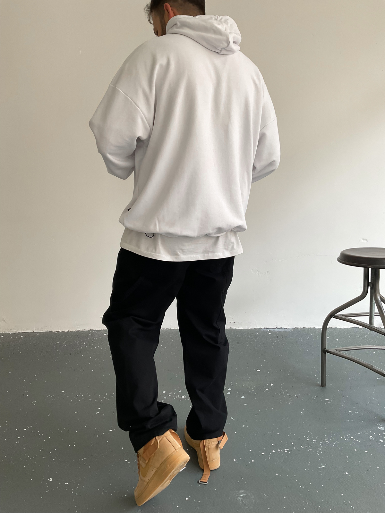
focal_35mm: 29
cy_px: 256
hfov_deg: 48.2
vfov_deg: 61.7
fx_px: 430
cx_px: 192
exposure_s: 1/120
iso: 40
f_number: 1.8
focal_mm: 3
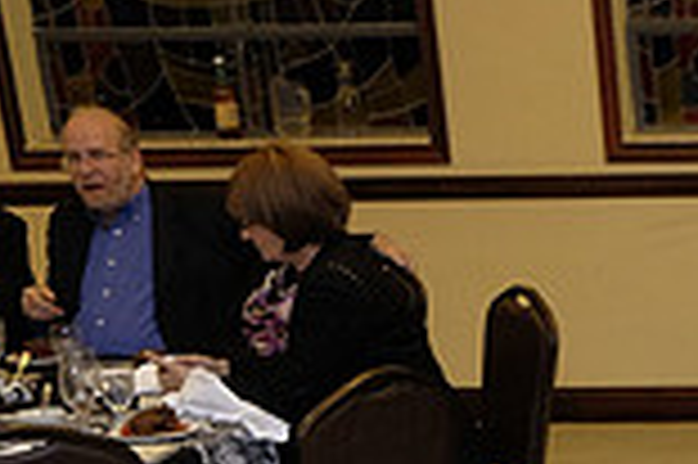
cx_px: 1085
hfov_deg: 17.8
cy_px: 705
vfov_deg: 12.8
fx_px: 1956
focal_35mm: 101
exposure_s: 1/180
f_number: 2.8
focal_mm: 18
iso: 1000
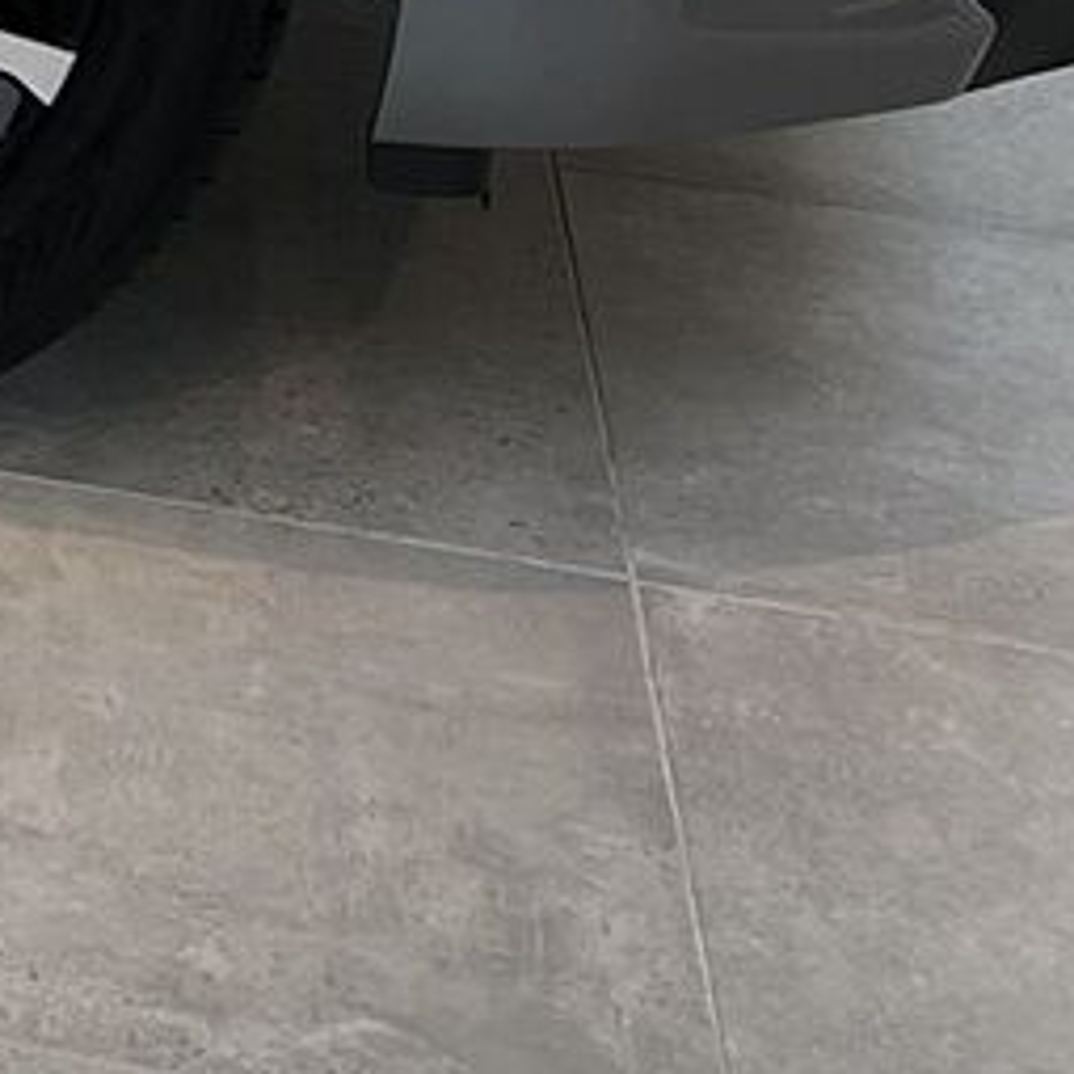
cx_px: -1927
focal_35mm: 154
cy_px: -1272
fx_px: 5406
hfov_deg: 9.4
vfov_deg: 10.2
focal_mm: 5.7
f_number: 1.5
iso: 40
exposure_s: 1/223
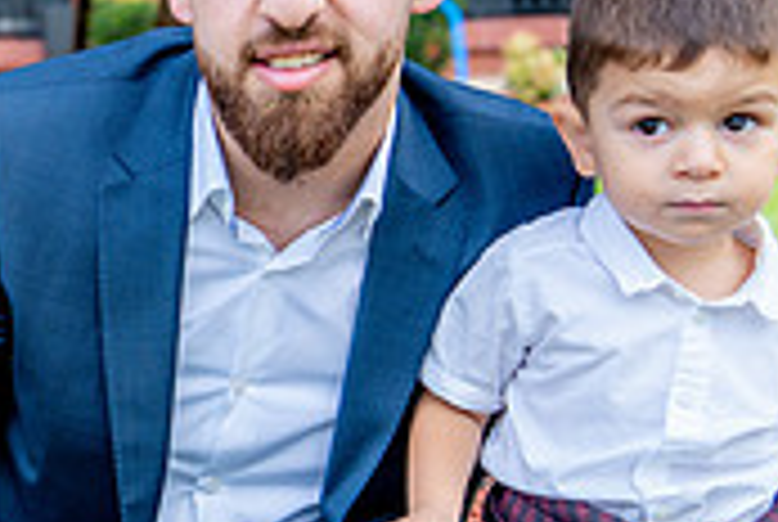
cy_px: 340
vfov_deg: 16.5
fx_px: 1797
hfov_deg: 21.7
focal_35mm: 83
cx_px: -265
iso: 320
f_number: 2.8
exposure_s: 1/800
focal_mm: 24
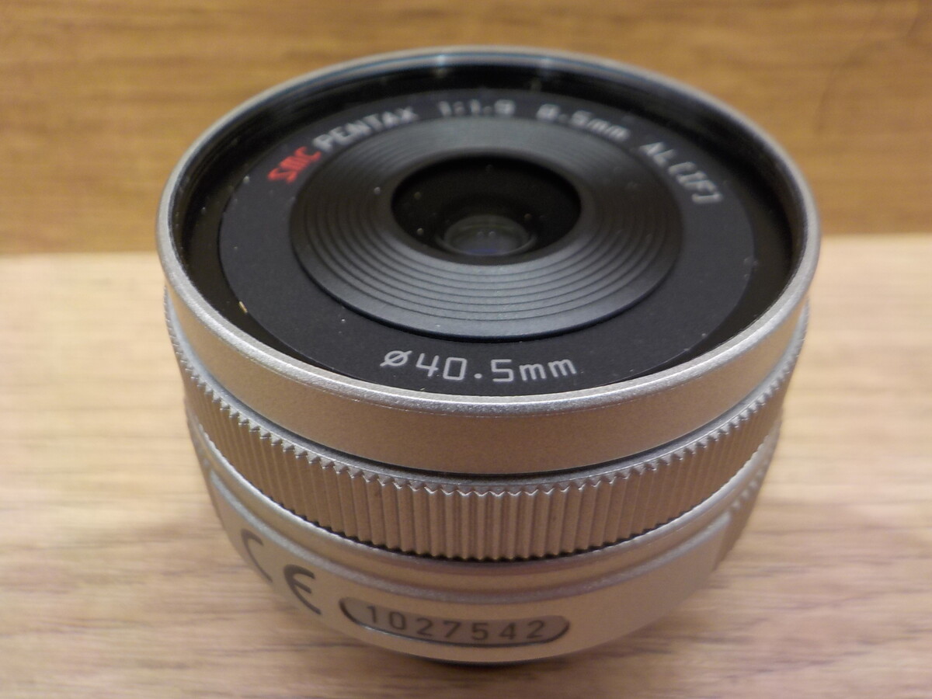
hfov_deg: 60.0
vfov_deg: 46.8
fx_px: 808
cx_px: 466
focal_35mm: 30
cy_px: 350
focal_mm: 4.1
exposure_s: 1/30
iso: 125
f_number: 3.3
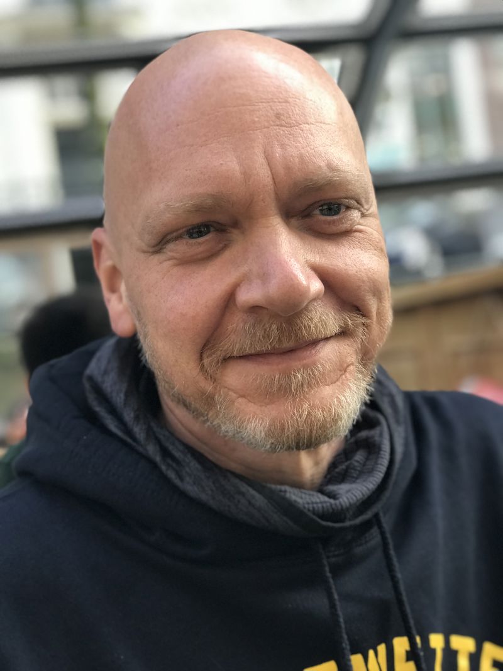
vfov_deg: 33.8
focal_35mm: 57
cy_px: 336
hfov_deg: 25.7
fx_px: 1104
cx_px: 252
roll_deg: +8.2
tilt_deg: +1.4
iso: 40
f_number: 2.8
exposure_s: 1/50
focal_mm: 6.6
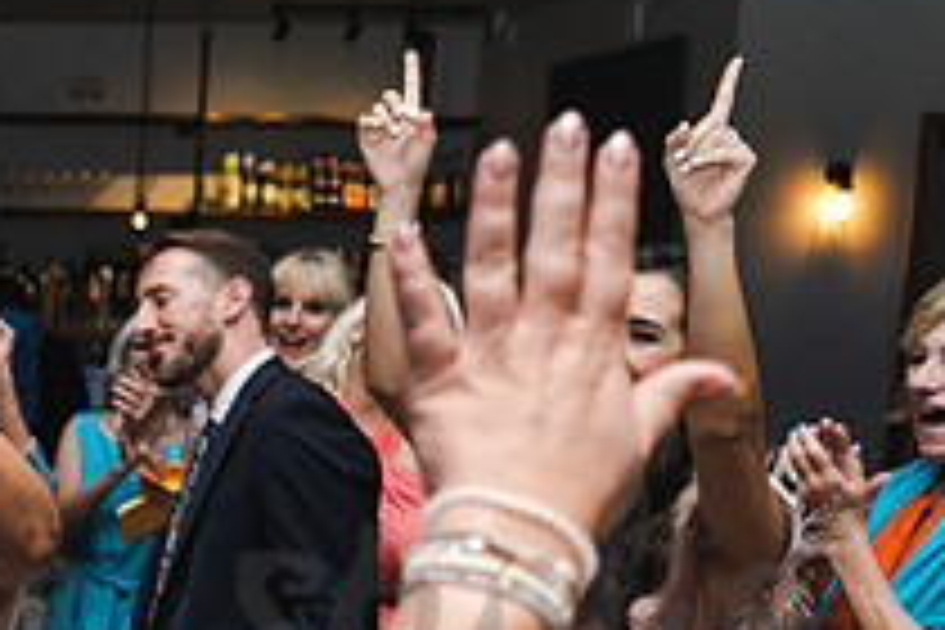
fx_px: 2205
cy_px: 661
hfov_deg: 21.0
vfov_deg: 15.9
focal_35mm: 84
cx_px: -414
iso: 640
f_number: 2.8
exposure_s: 1/200
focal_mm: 28
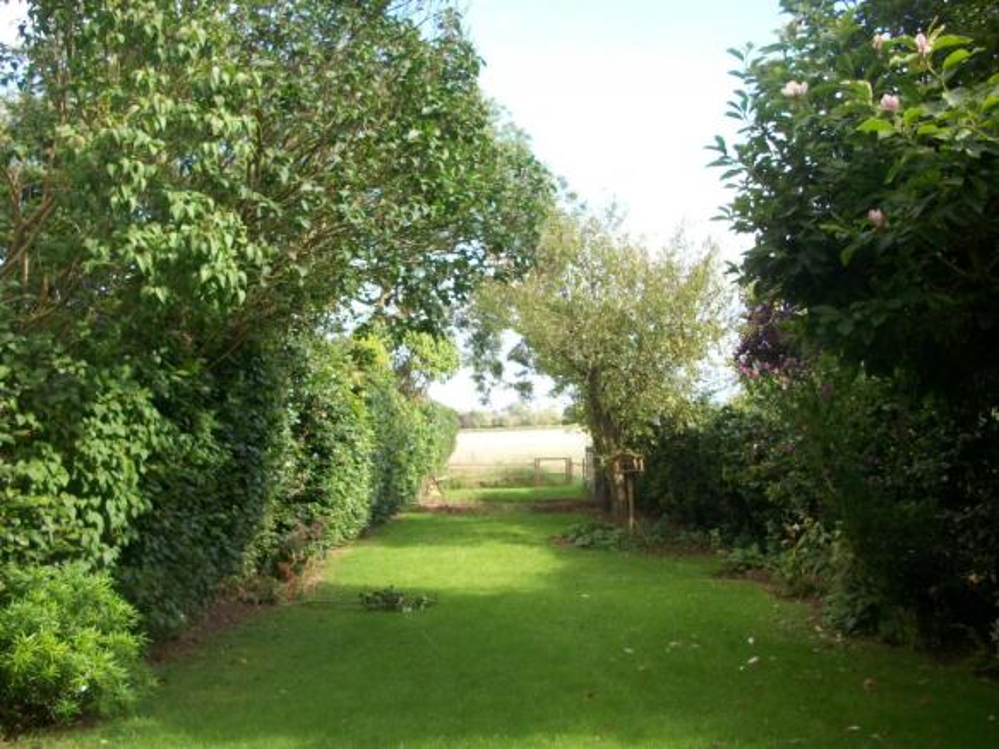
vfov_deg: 40.7
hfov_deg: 52.6
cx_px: 500
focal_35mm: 35
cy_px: 374
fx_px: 1010
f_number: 3.1
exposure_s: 1/200
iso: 80
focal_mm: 6.3
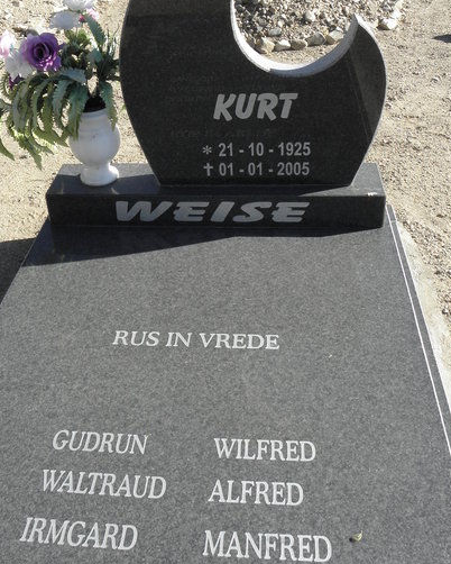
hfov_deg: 35.6
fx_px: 700
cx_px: 193
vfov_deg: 43.4
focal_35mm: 42
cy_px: 207
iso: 64
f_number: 5.6
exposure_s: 1/160
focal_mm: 4.83
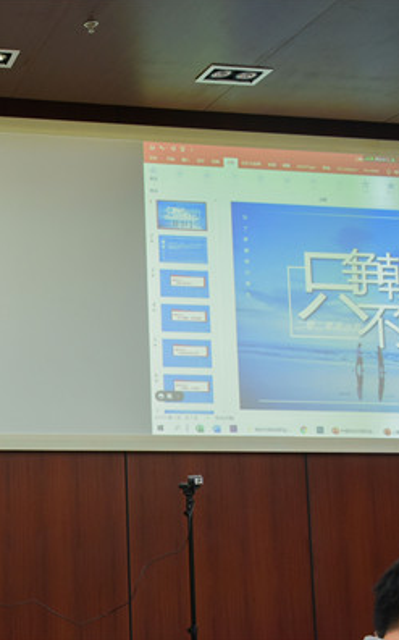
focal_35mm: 51
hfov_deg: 23.3
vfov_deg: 39.6
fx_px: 889
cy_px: 320
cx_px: -74
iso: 800
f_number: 5
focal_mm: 22
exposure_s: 1/40
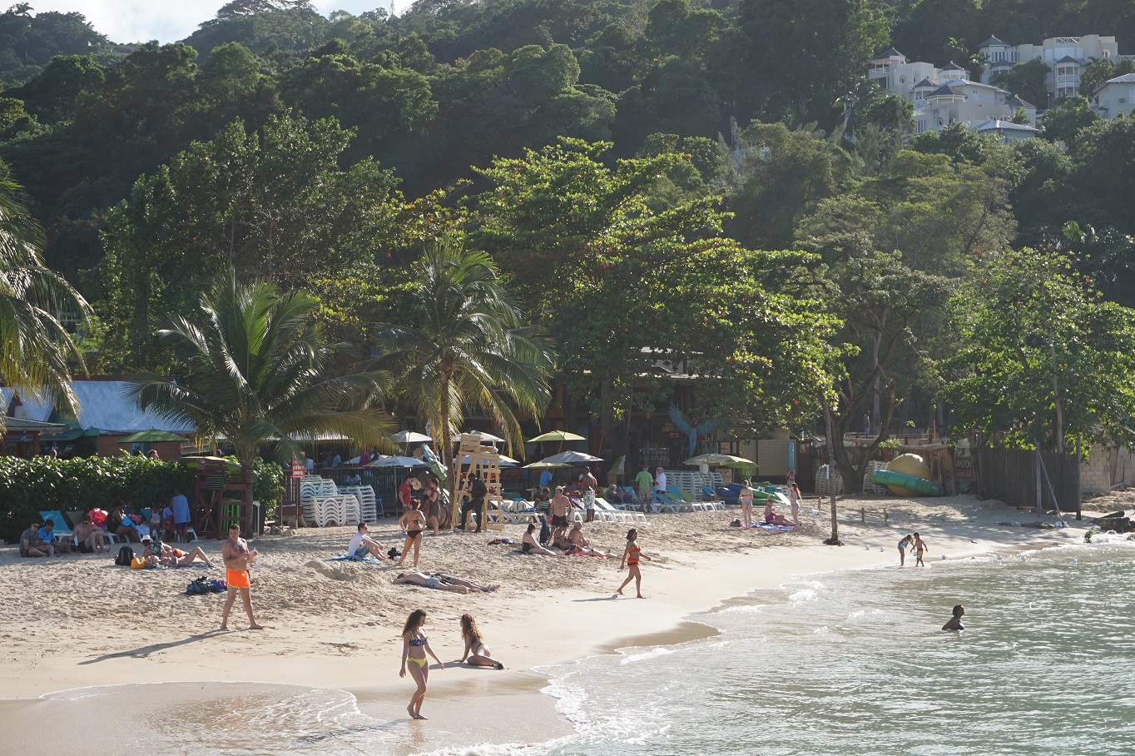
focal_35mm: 75
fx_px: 2363
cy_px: 378
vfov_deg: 18.2
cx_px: 568
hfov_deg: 27.0
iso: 100
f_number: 9
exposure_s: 1/200
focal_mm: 50
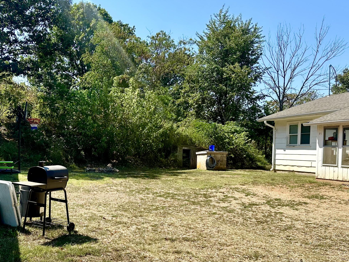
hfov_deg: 49.9
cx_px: 142
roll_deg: -0.6
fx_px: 373
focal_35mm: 37
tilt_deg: -2.0
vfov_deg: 38.4
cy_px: 167
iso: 80
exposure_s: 1/3155
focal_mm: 6.86
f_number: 1.78
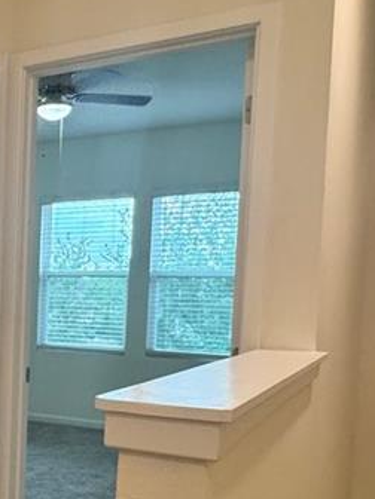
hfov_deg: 25.9
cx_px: -80
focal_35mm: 50
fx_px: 722
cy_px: 349
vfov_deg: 37.6
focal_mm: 2.22
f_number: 2.2
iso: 320
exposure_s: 1/120
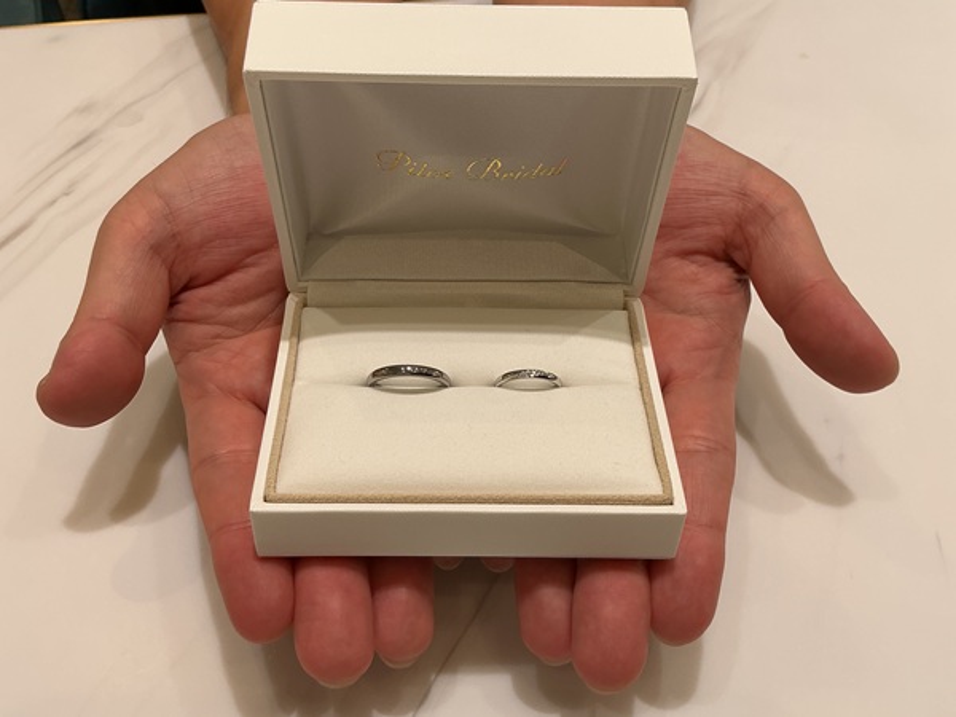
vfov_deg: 48.2
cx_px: 478
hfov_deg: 61.7
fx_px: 801
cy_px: 358
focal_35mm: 29
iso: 20
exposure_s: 1/229
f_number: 1.8
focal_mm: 3
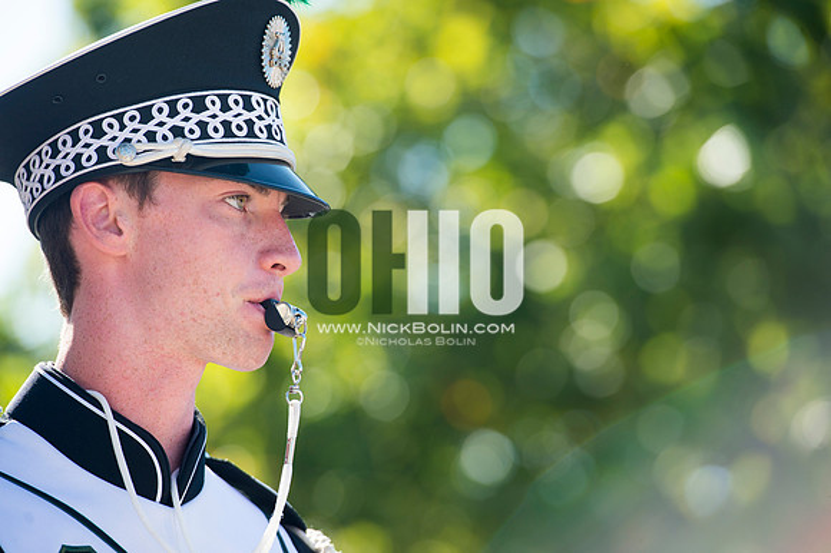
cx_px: 416
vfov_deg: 6.9
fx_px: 4614
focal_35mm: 200
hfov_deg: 10.3
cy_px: 276
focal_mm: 200
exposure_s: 1/1000
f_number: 4.5
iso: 200
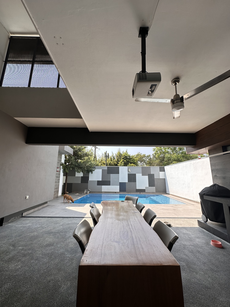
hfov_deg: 85.7
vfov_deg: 102.1
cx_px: 115
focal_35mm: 14
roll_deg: -1.1
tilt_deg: +11.5
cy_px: 154
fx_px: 124
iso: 50
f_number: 2.2
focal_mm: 2.22
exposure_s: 1/903
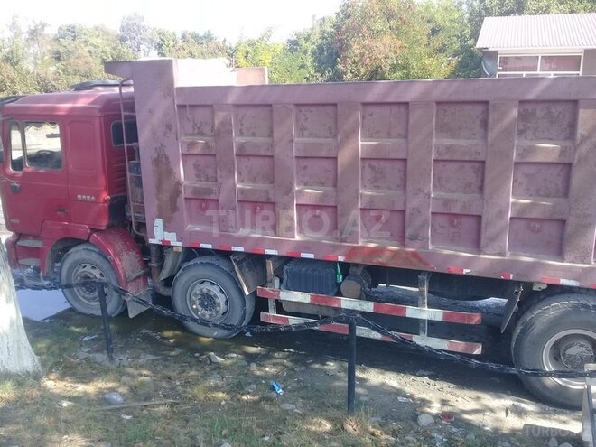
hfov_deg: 58.4
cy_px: 224
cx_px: 298
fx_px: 534
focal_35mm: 31
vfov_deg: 45.4
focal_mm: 3.3
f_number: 2.2
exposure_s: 1/229
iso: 50
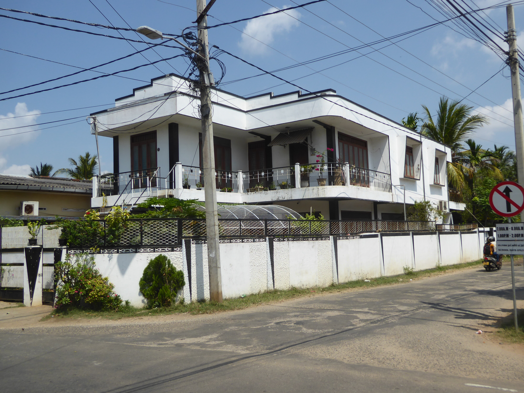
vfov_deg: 41.8
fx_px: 515
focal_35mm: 34
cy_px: 196
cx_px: 262
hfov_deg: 54.0
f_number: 3.6
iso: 80
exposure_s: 1/1000
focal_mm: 5.8
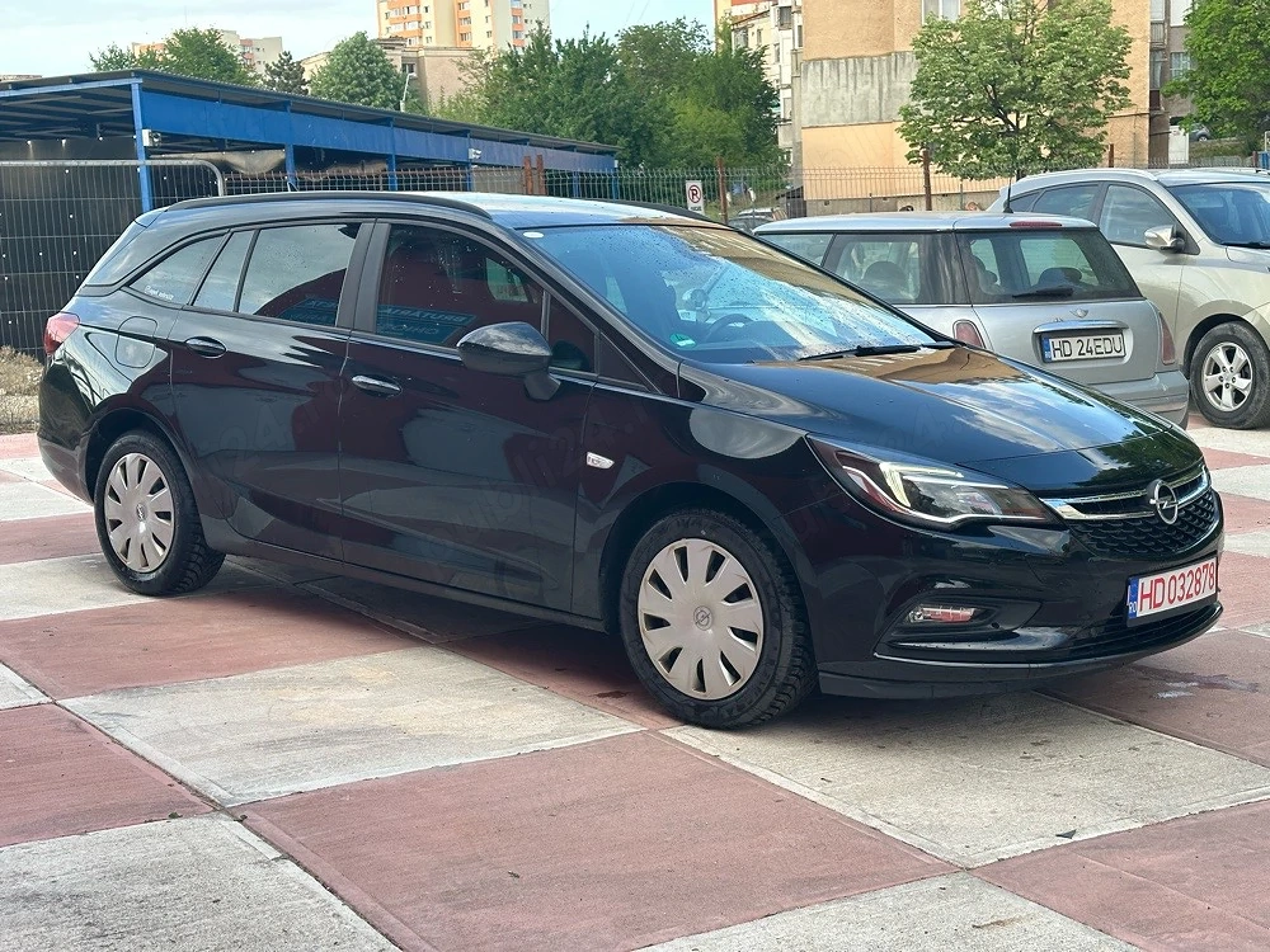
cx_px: 635
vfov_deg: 30.3
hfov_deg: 39.7
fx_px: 1761
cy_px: 476
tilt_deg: -5.6
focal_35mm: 48
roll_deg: +2.5
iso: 64
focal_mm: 6.86
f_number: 1.78
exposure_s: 1/426
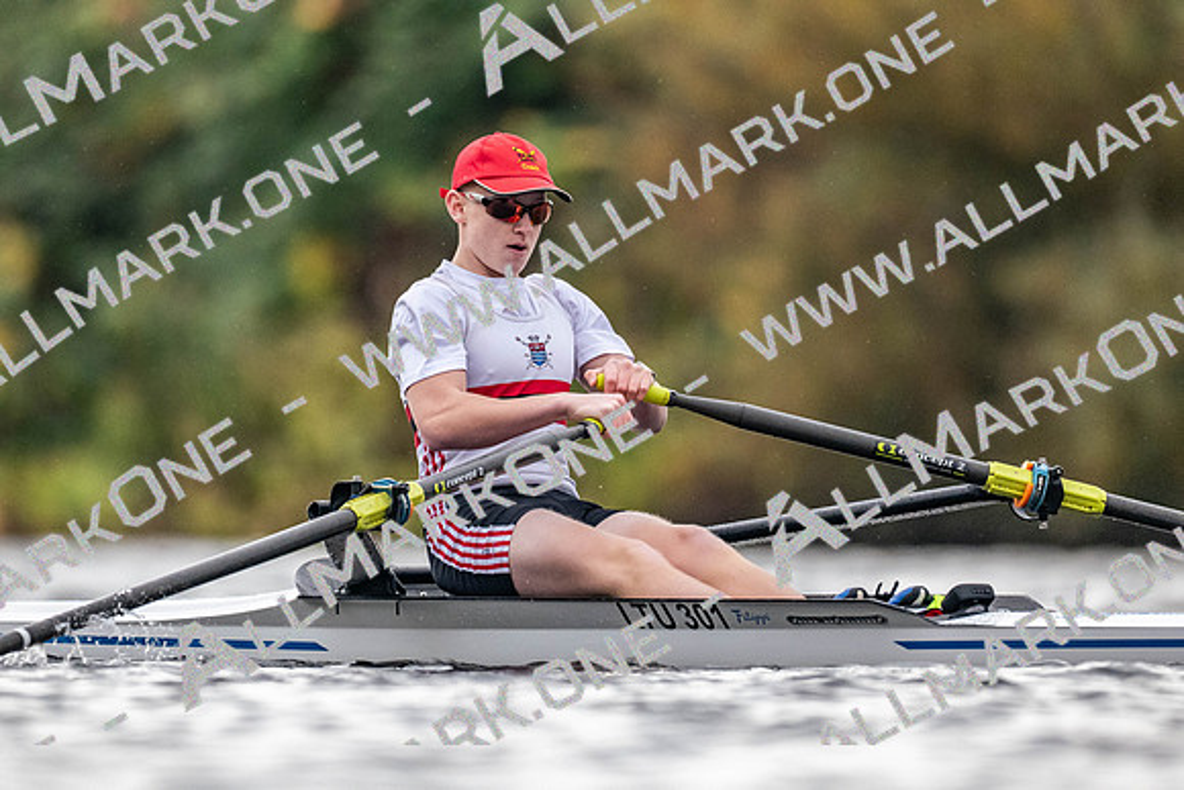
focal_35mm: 900
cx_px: 592
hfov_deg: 2.3
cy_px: 395
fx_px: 29621
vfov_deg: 1.5
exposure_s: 1/2500
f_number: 4
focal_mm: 600
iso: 2500
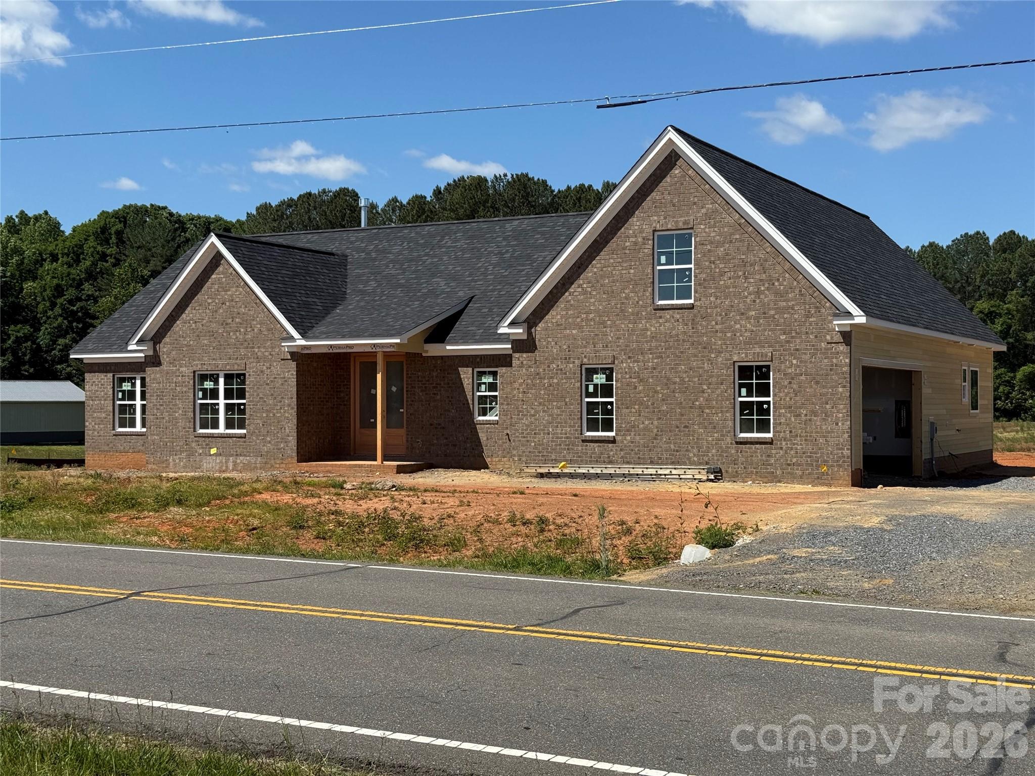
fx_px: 1435
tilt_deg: -0.9
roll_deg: +0.0
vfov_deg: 30.3
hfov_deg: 39.7
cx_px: 518
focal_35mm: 48
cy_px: 388
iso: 64
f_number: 1.78
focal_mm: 6.76
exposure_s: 1/4878
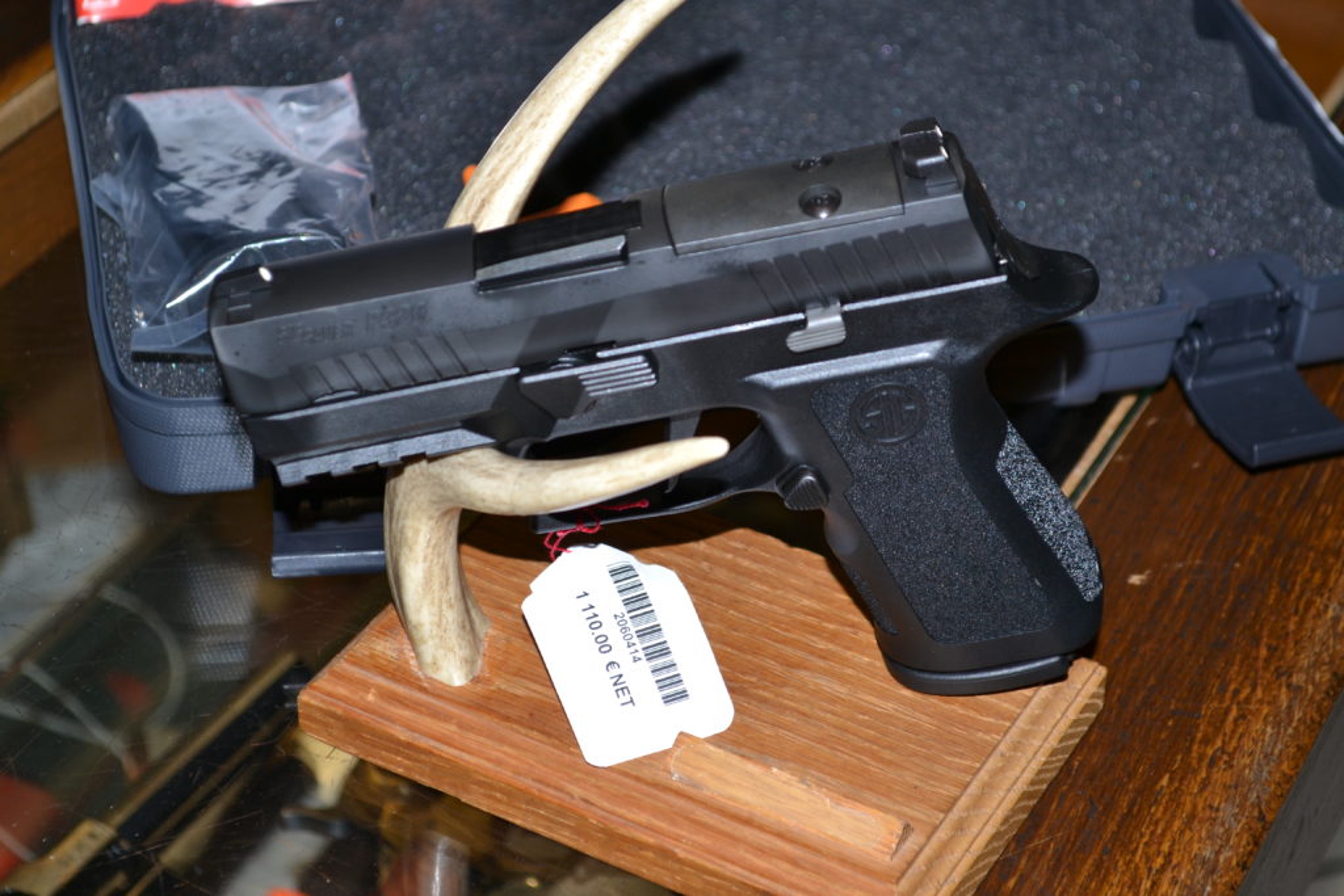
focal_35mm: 82
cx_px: 672
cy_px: 448
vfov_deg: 16.6
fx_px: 3080
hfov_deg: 24.6
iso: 100
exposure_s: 1/60
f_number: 5.6
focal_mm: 55
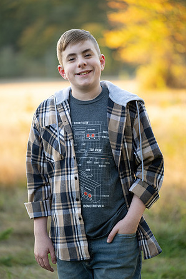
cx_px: 93
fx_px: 1023
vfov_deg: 15.5
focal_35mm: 132
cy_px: 140
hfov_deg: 10.4
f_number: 2.8
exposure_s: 1/320
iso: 500
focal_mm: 131
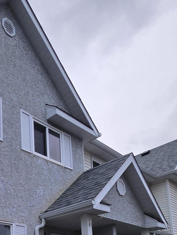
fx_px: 218
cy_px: 249
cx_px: -20
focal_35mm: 32
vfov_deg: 45.2
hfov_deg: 36.8
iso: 250
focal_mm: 2.2
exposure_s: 1/60
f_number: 1.9
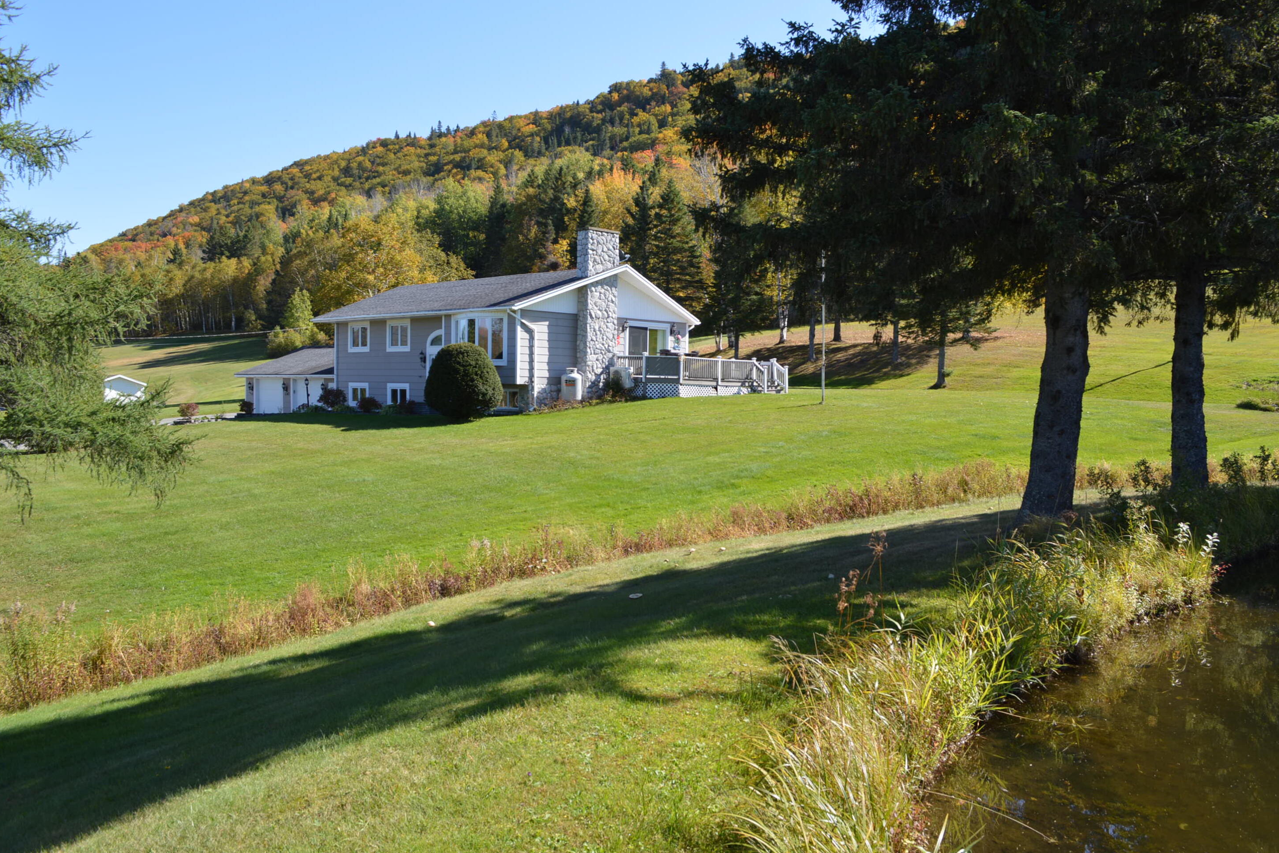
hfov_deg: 65.5
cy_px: 423
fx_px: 995
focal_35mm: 28
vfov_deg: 46.4
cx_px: 645
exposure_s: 1/160
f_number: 6.3
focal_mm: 18
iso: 100
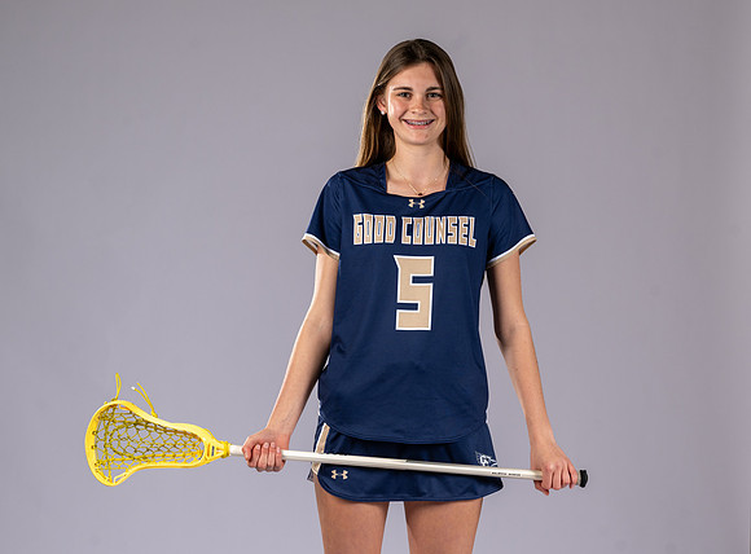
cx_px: 430
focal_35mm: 119
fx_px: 2577
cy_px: 283
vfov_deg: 12.3
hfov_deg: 16.6
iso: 250
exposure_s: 1/200
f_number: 6.3
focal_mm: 95
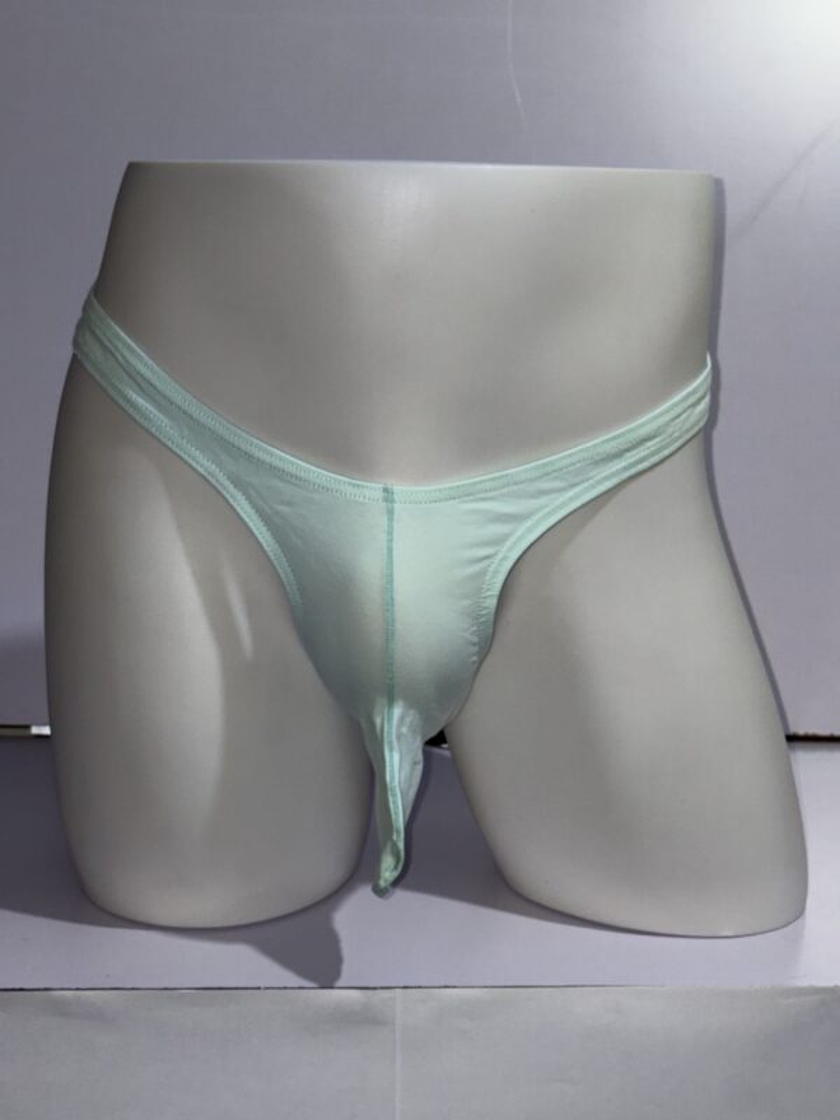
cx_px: 420
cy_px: 560
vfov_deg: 36.8
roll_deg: -0.8
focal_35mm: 52
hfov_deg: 28.0
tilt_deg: -10.5
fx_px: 1682
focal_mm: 5.96
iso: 40
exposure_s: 1/37
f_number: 1.6
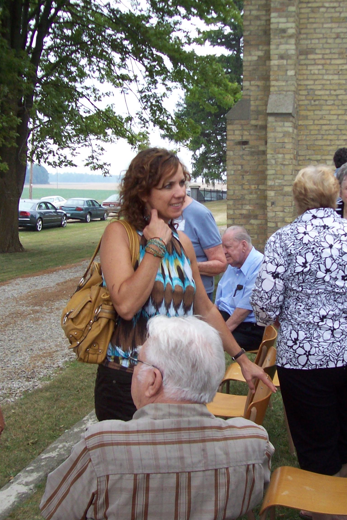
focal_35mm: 50
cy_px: 260
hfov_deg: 26.9
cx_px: 211
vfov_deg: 39.6
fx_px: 723
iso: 80
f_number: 2.7
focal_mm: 6
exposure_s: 1/181
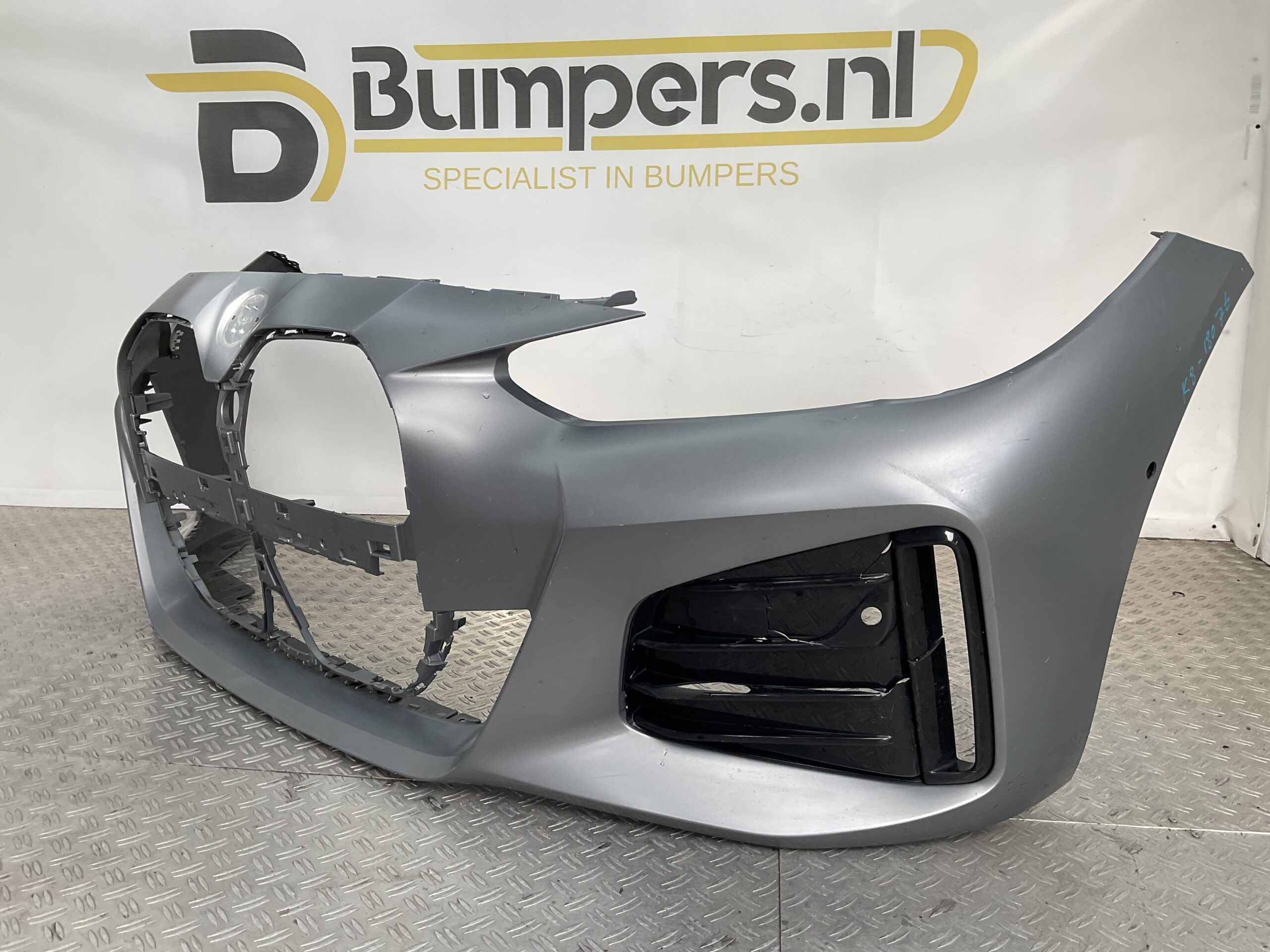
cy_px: 476
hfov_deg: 61.7
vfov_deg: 48.2
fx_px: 1064
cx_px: 635
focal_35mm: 29
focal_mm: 3
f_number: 1.8
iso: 16
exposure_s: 1/266
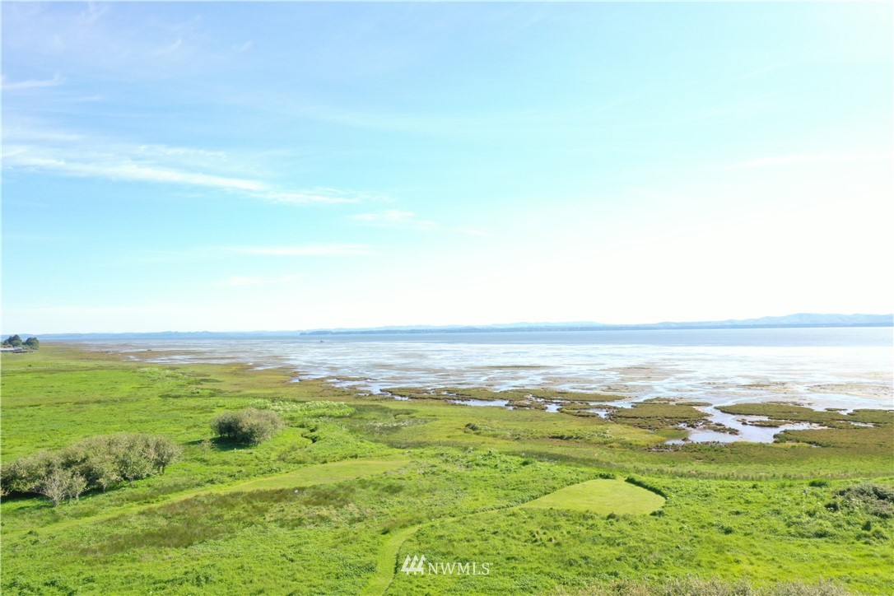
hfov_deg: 65.5
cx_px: 447
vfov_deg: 46.4
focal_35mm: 28
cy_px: 298
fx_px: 695
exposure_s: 1/50
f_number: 11
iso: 100
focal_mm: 10.26
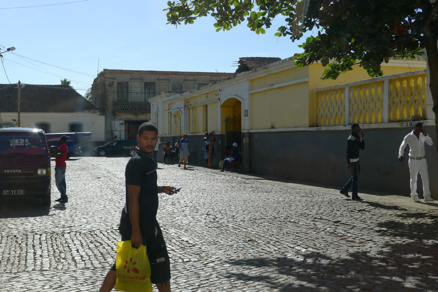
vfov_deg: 27.0
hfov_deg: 39.6
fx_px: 608
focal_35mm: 50
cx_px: 219
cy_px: 146
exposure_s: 1/640
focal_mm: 10.7
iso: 80
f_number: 4
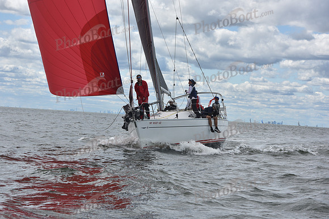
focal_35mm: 100
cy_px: 110
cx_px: 164
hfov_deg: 20.4
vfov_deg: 13.7
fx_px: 914
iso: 250
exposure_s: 1/800
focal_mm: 100
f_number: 10
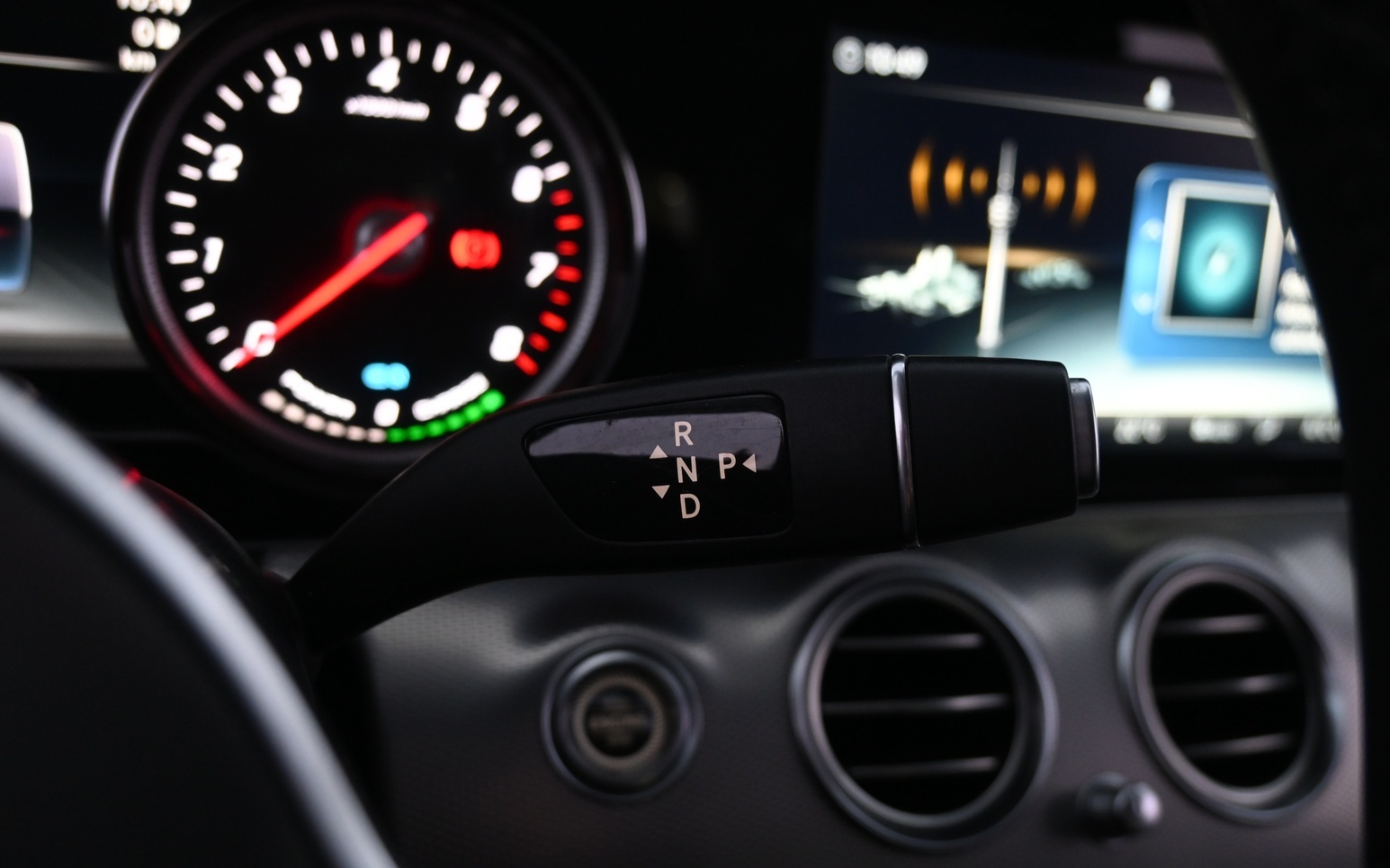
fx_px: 1184
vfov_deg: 40.2
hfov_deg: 60.8
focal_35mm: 31
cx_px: 718
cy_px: 481
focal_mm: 19.5
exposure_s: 1/30
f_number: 3.8
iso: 1100
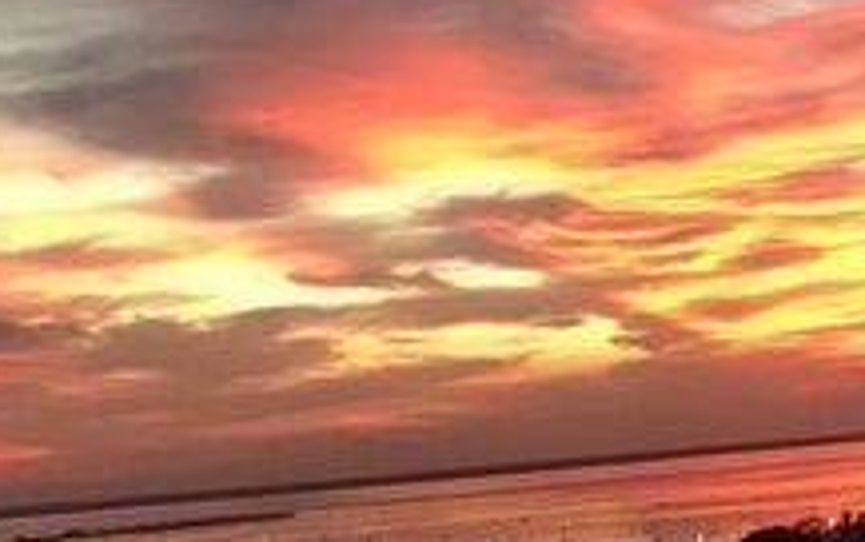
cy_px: -195
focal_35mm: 104
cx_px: 981
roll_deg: +4.1
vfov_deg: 12.2
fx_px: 2454
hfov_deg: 19.1
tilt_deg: +14.3
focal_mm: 3.99
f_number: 1.8
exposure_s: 1/33
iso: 40
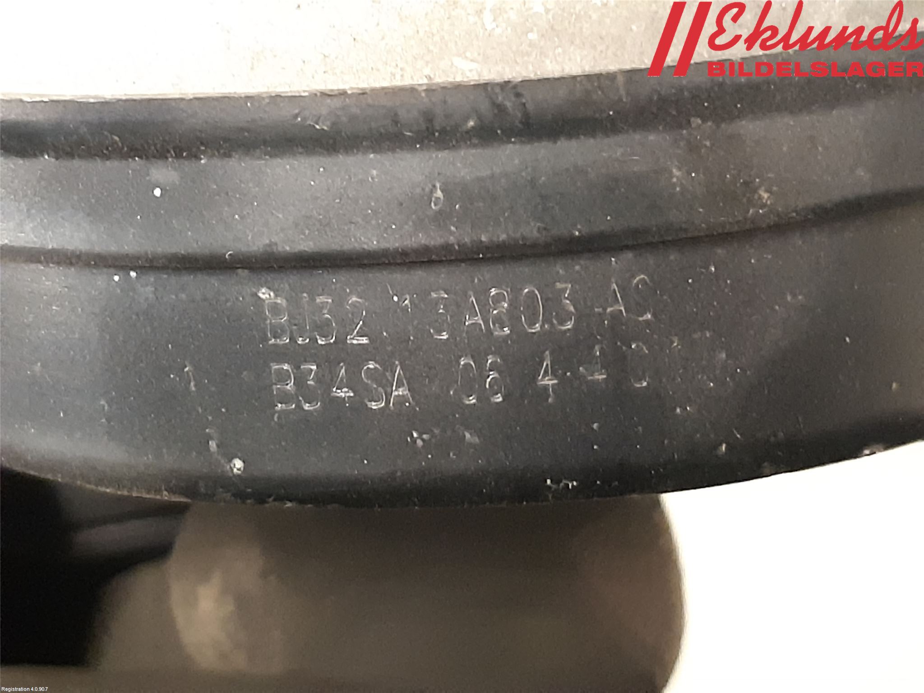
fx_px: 694
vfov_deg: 53.1
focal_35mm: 26
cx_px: 462
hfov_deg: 67.3
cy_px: 346
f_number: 1.7
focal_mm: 3.93
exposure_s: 1/25
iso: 640
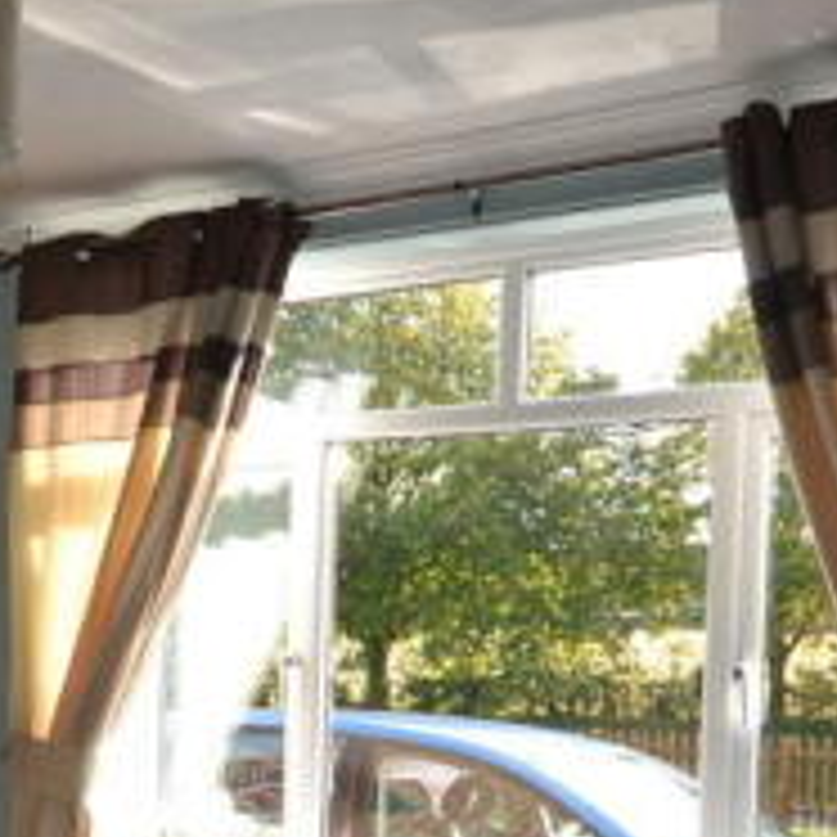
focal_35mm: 58
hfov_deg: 28.3
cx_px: 92
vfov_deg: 28.3
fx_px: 1600
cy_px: 740
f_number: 4.5
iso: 180
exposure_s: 1/125
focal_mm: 13
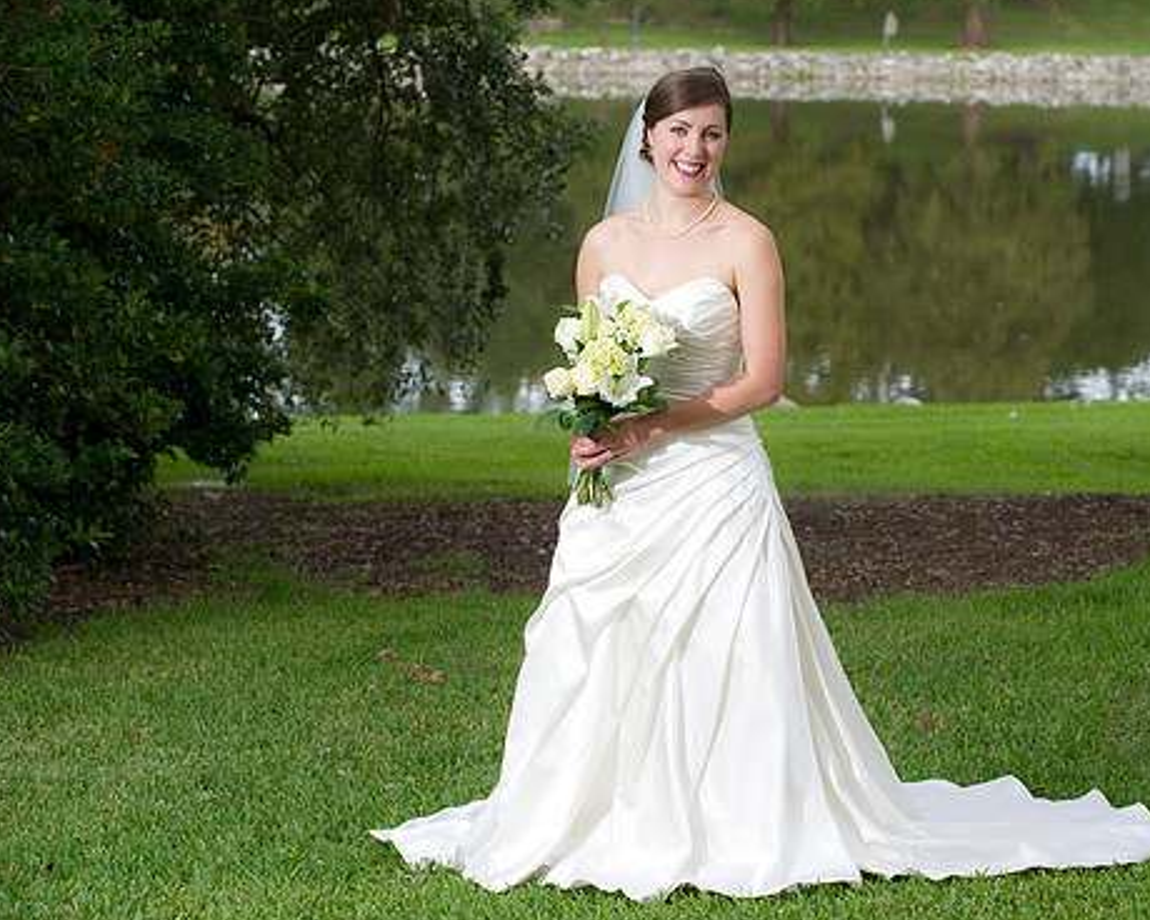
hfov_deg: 16.6
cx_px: 695
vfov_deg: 13.3
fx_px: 3948
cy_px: 465
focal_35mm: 116
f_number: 5.6
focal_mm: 98
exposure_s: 1/125
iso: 320
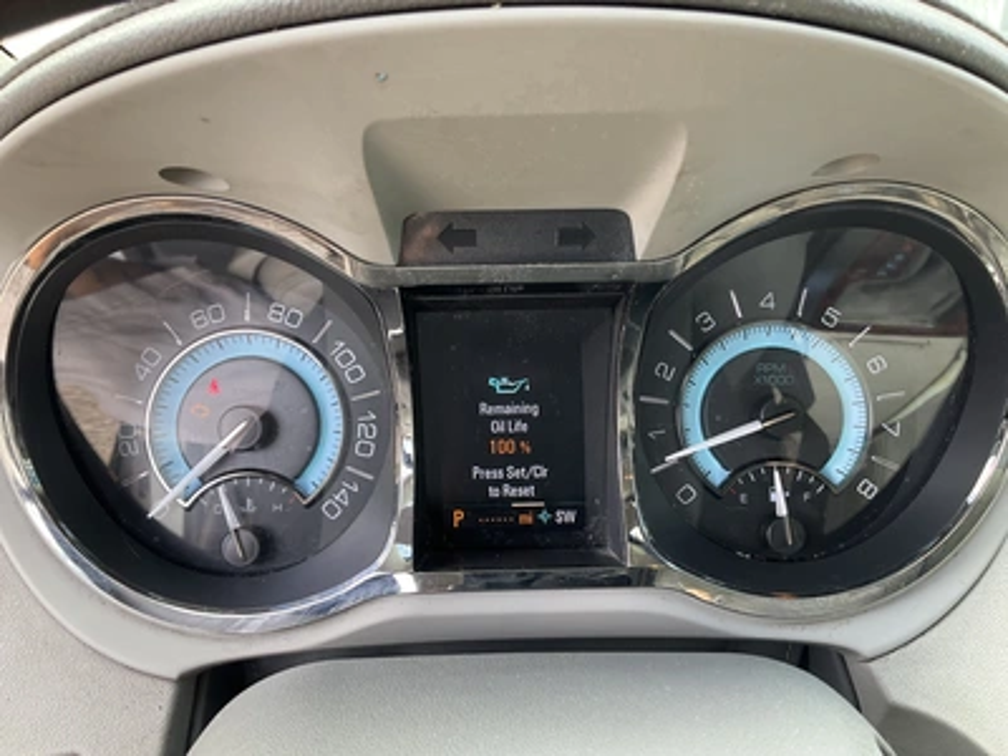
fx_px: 844
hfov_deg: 61.7
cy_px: 378
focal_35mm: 29
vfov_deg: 48.2
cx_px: 504
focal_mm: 3
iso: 50
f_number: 1.8
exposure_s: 1/122
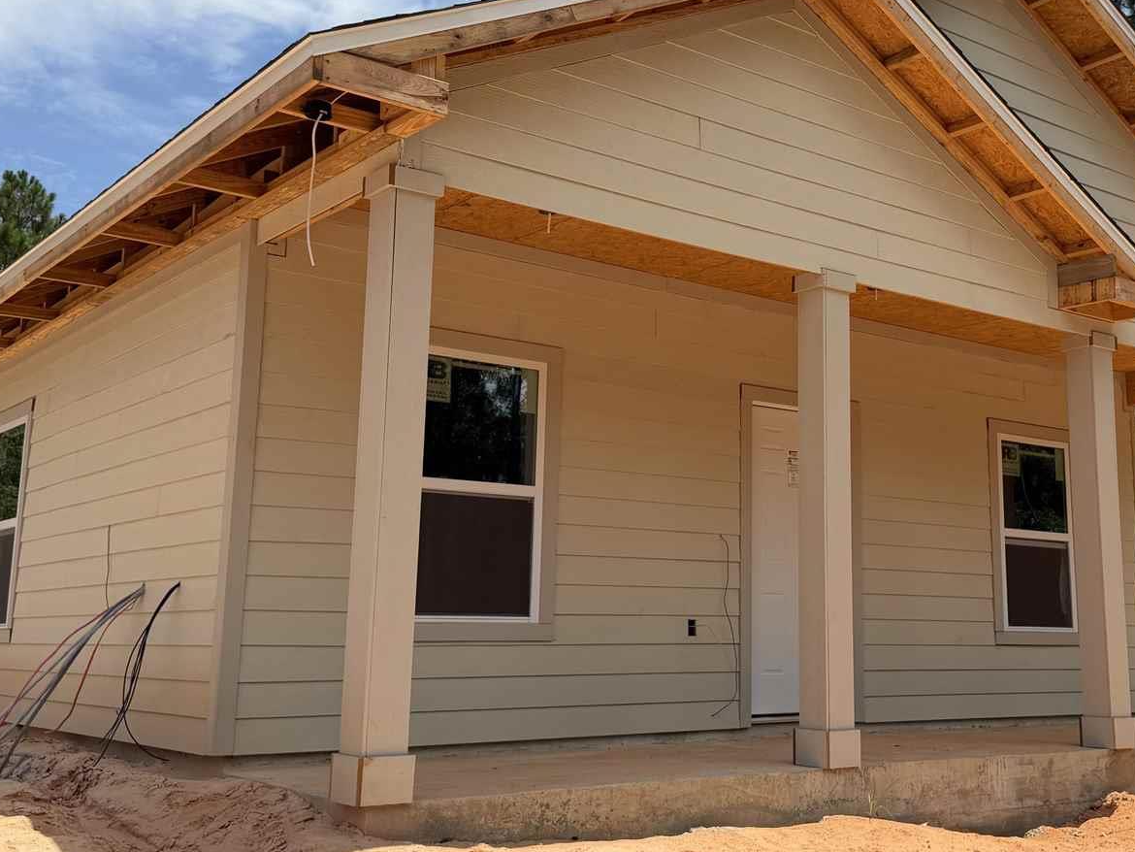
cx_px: 730
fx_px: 1377
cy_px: 363
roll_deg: +0.4
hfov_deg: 44.3
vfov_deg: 34.3
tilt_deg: +11.3
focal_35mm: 42
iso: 80
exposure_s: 1/6173
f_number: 1.78
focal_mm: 6.76
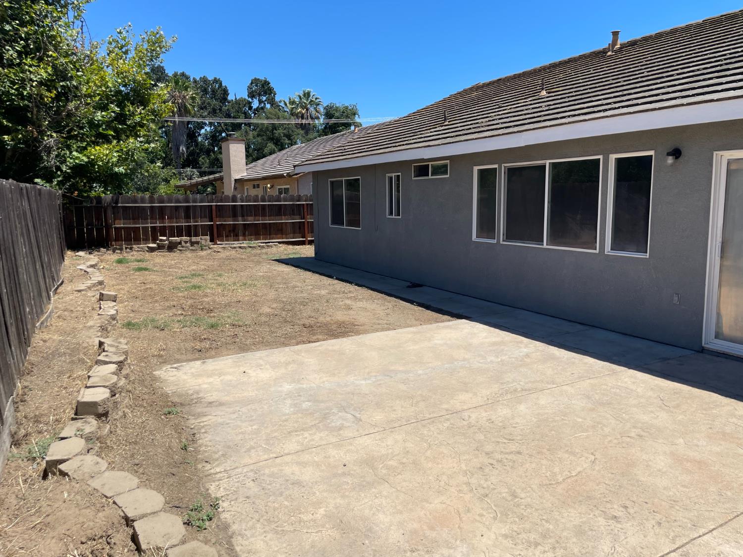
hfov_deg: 67.3
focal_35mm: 26
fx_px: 558
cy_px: 278
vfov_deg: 53.1
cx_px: 372
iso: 32
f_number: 1.6
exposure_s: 1/4651
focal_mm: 4.2
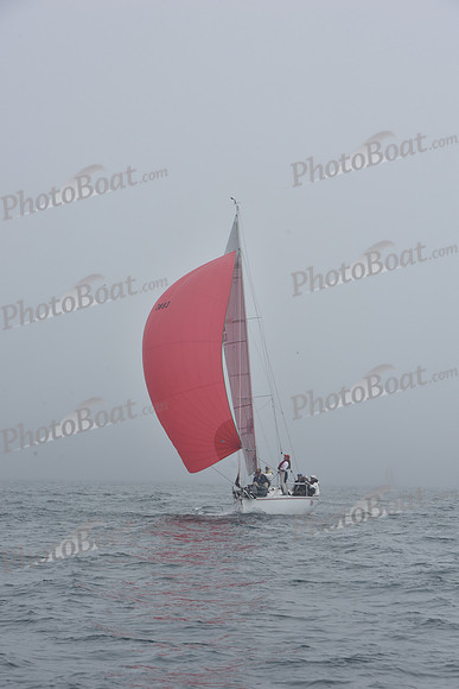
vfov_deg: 18.3
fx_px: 2141
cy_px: 344
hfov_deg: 12.2
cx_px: 230
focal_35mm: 112
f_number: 11
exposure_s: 1/800
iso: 250
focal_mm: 112
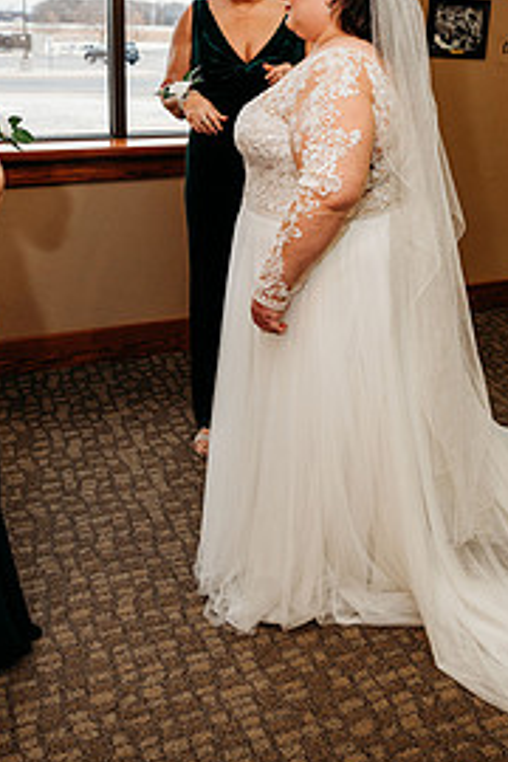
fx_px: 847
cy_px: 172
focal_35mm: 40
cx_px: 294
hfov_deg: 33.3
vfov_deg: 46.4
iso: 1250
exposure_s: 1/200
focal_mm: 24
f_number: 4.5
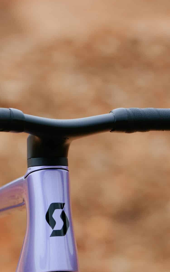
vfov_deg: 4.9
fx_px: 3167
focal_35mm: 427
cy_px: 255
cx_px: 16
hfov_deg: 3.1
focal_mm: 197
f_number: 3.5
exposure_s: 1/800
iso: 400
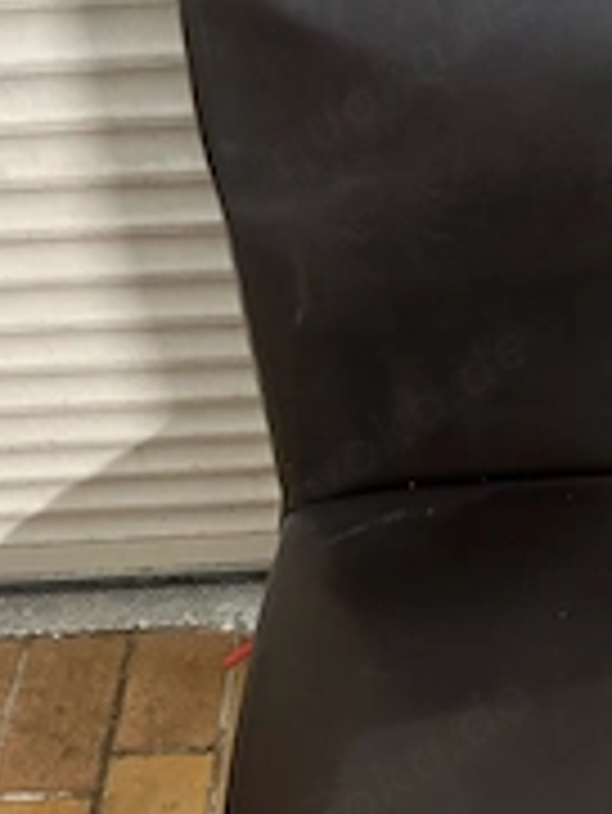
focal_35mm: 53
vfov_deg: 36.1
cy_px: 477
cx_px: 495
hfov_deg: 27.0
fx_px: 1248
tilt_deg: -47.7
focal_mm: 6.86
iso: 1000
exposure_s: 1/37
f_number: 1.78
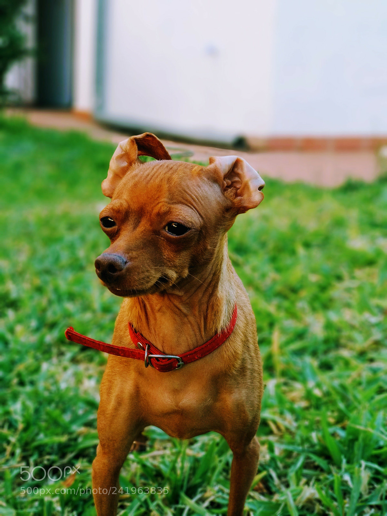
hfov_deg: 28.0
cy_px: 258
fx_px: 775
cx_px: 194
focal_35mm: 52
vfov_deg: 36.8
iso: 320
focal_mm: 5.99
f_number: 2.6
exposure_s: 1/120
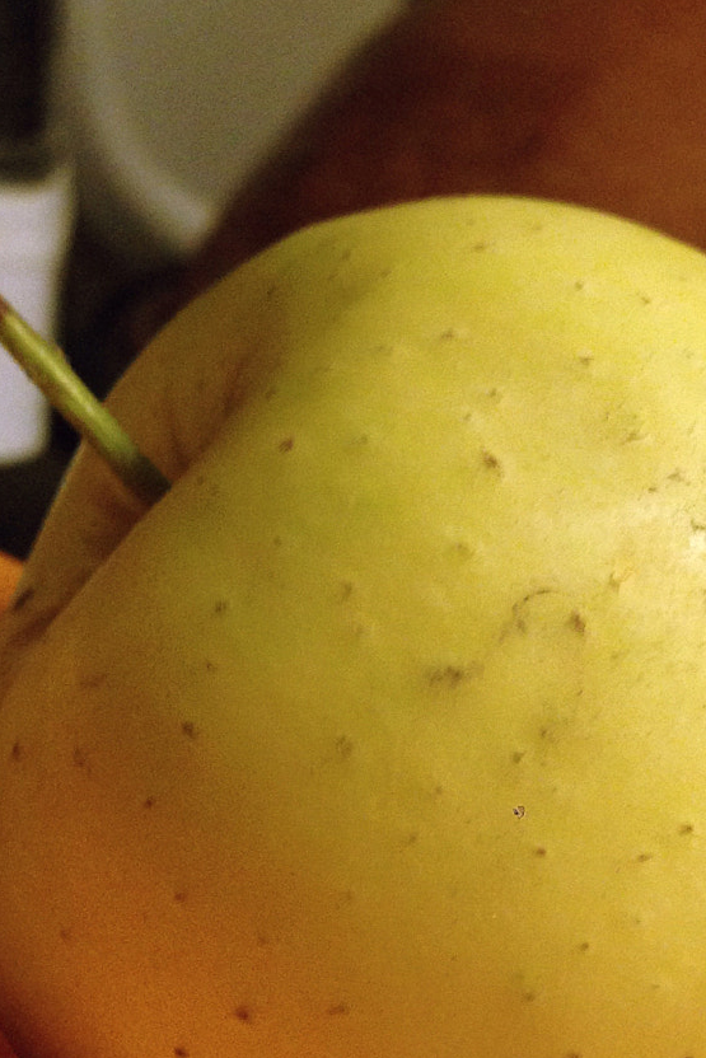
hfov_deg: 20.2
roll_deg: -4.9
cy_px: 596
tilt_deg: -15.6
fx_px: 1941
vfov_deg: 30.5
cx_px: 625
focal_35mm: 66
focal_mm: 4.12
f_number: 2.4
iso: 250
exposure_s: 1/20
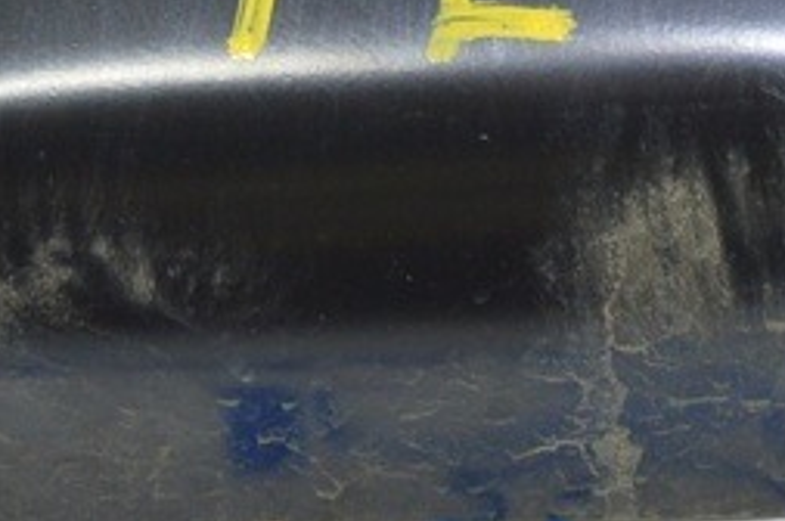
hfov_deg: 10.9
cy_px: -253
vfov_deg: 7.2
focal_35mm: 188
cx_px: 289
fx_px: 4095
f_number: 5.6
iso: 400
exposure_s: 1/20
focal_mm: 31
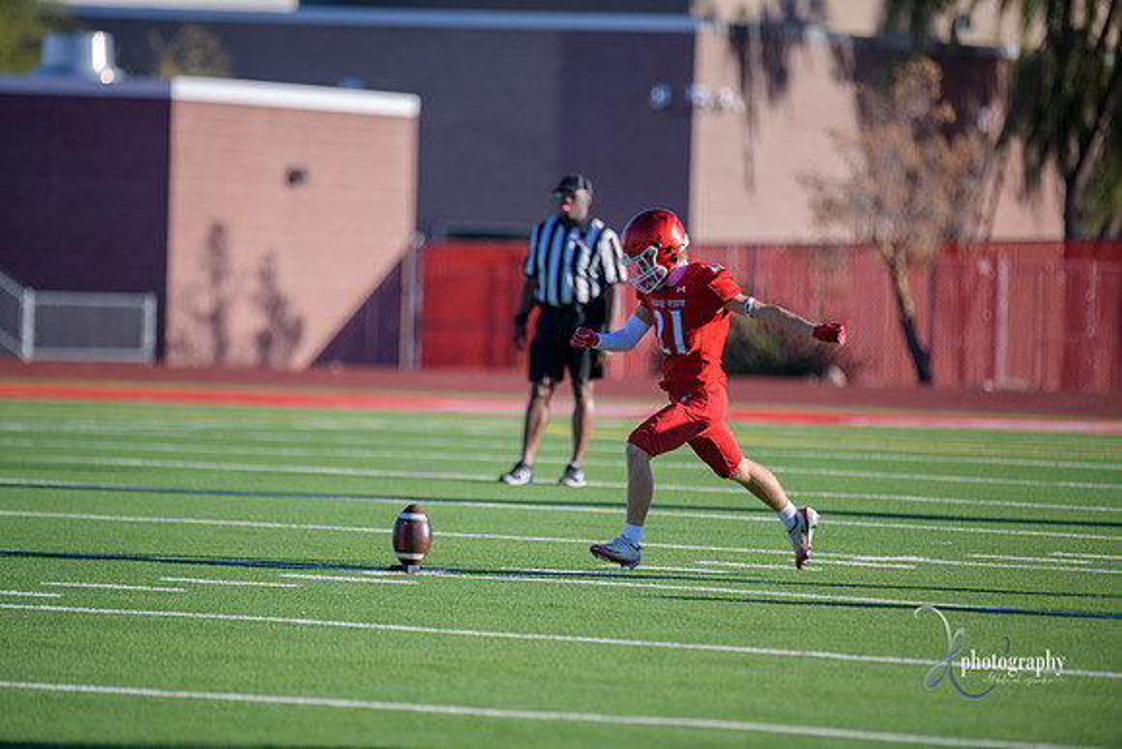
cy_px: 374
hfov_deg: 6.9
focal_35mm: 300
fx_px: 9352
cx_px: 561
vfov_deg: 4.6
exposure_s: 1/6400
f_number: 2.8
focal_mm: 300
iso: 400
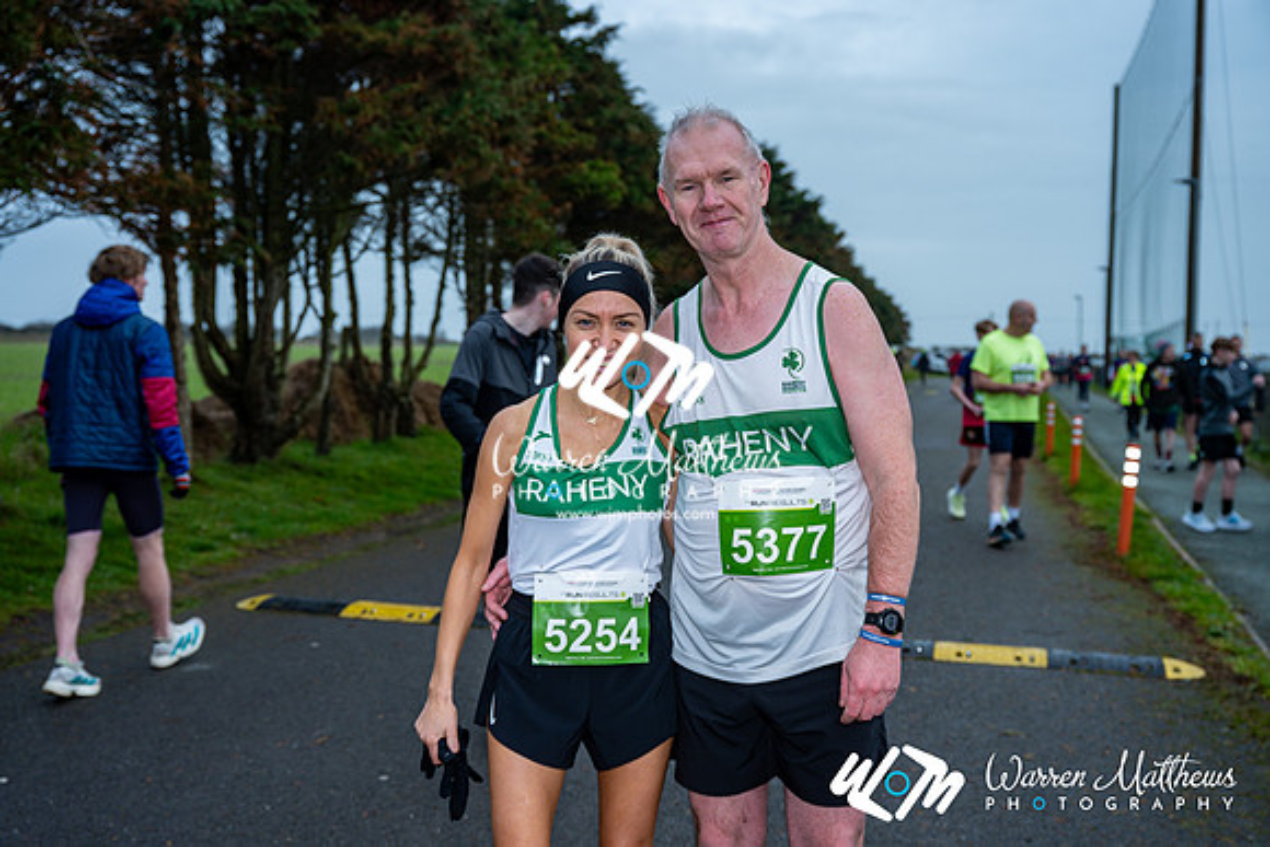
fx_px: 1411
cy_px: 424
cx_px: 635
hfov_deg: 48.4
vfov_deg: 33.4
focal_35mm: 40
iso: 100
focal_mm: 40
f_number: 4
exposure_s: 1/320
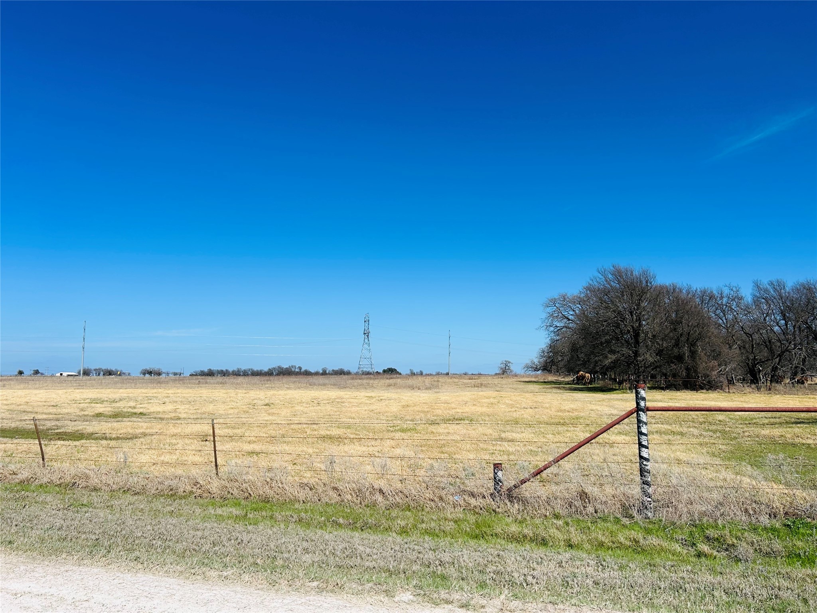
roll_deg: -0.3
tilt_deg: +6.4
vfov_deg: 53.1
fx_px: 614
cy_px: 306
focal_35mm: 26
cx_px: 408
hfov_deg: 67.3
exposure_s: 1/7463
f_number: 1.5
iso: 50
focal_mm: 5.7
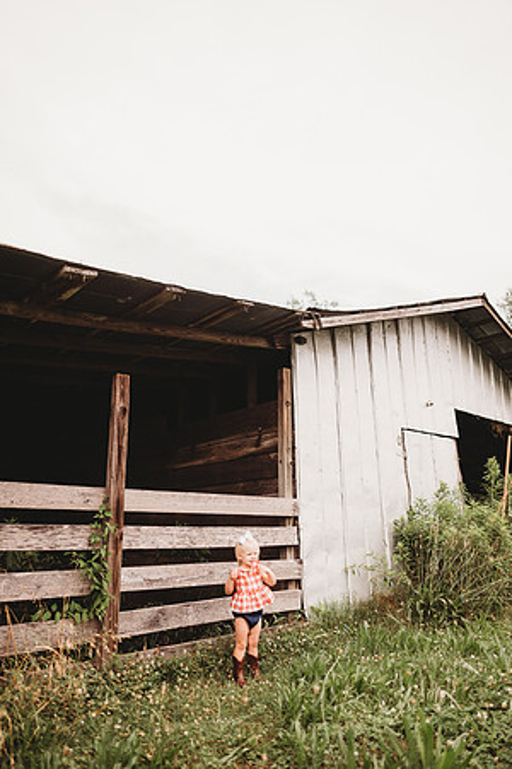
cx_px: 256
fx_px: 512
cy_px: 384
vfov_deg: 73.7
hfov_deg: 53.1
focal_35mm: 24
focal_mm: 24
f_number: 2.2
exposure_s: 1/1000
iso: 100
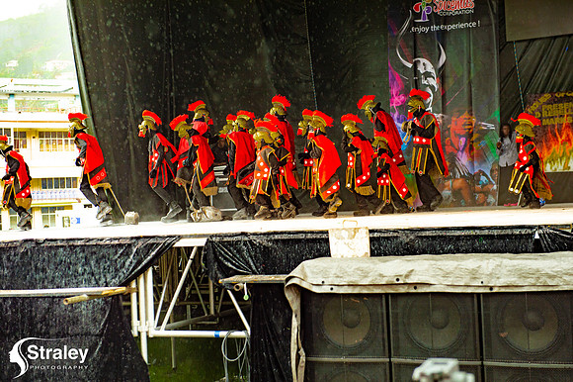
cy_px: 191
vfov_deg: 20.6
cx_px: 286
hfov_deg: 30.5
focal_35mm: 66
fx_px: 1050
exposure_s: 1/400
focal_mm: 66
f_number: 5
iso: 500
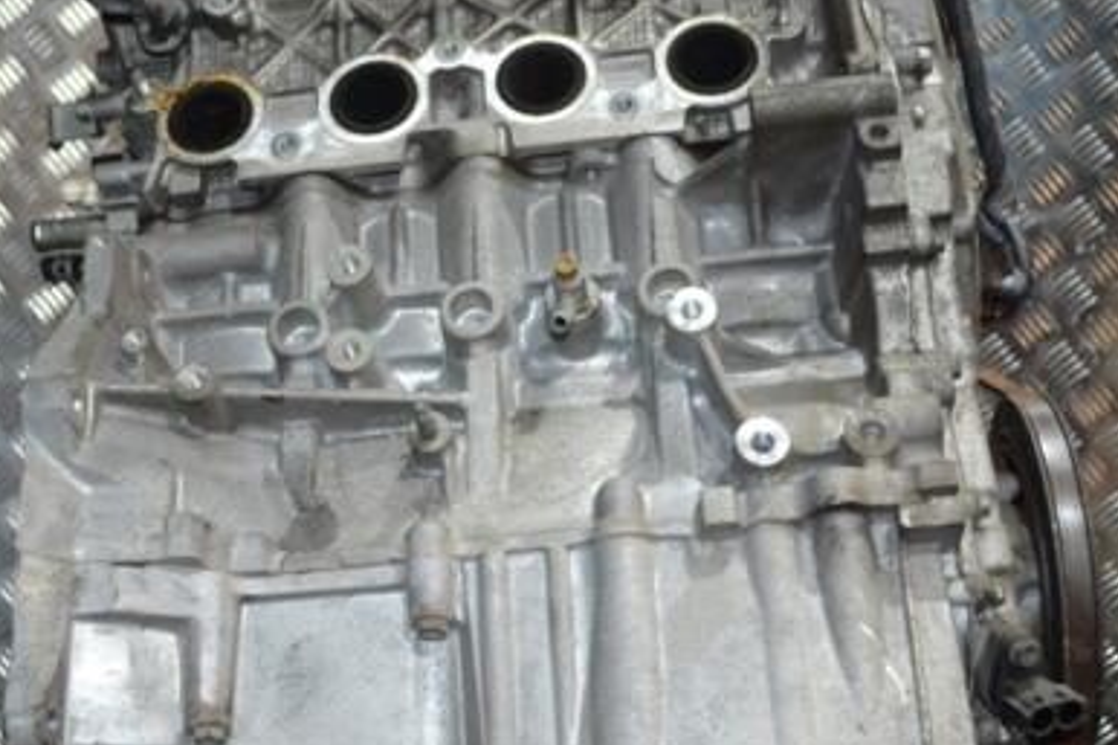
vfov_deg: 24.2
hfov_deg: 35.5
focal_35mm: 56
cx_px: 434
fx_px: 1738
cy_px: 412
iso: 1100
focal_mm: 24
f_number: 4
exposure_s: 1/60
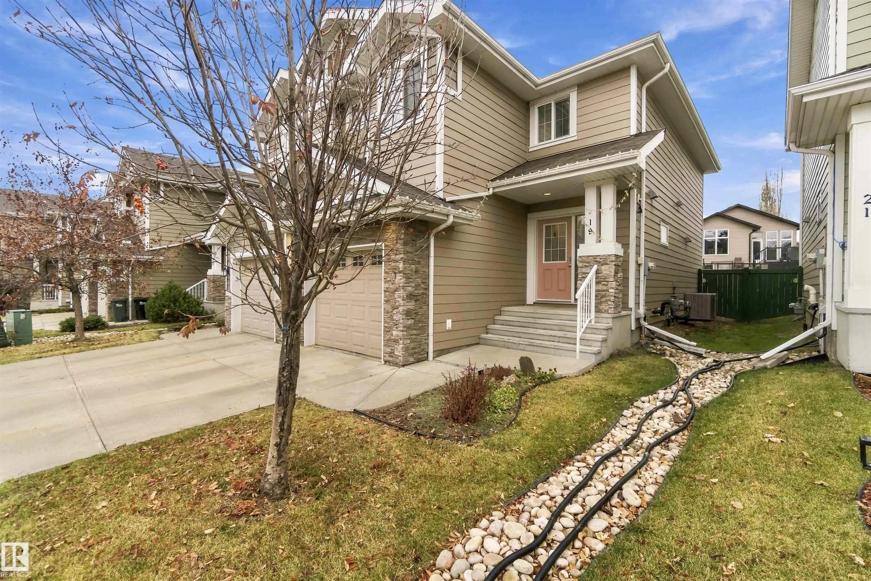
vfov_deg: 77.3
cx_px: 436
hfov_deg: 100.4
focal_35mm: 15
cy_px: 290
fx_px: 363
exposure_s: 1/160
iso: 100
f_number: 5
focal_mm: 10
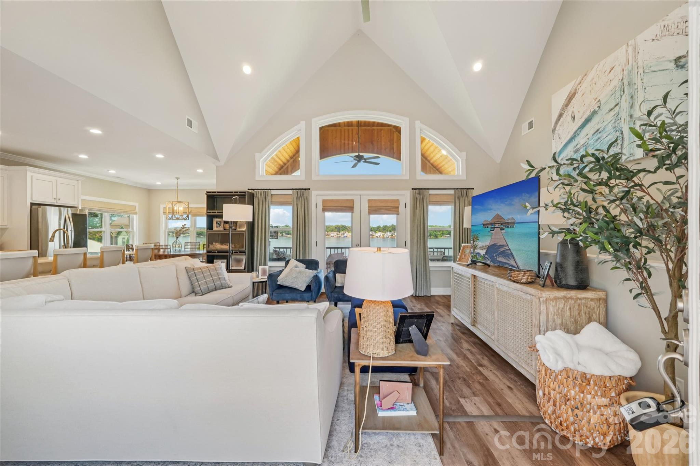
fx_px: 292
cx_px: 350
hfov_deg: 100.4
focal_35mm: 15
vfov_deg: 77.3
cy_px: 233
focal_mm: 10
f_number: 8
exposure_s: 1/30
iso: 250
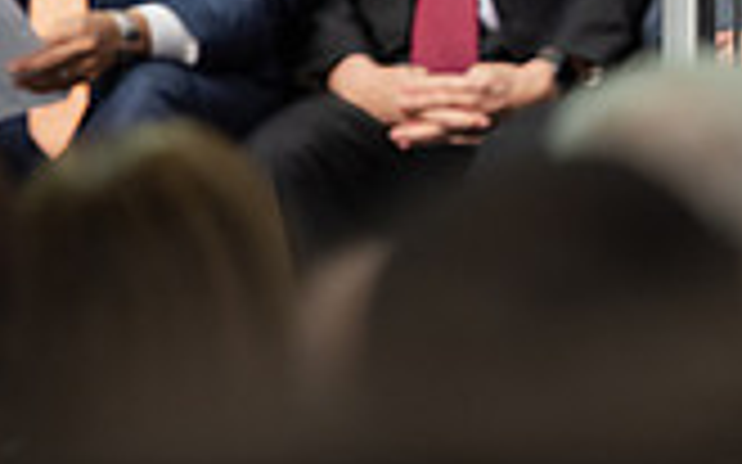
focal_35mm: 627
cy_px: -390
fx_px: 12675
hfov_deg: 3.3
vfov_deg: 2.1
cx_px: 1120
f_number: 3.2
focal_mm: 175
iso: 1250
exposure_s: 1/200
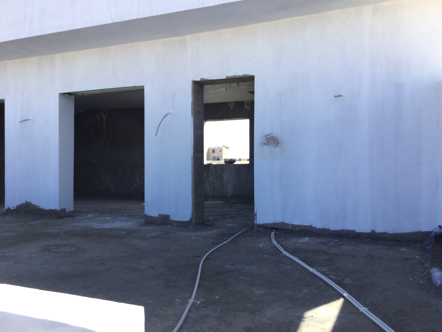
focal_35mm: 31
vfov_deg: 45.4
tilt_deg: +0.5
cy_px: 166
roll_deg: -1.6
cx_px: 221
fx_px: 396
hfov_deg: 58.4
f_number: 2.4
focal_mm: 3.3
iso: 25
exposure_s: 1/604
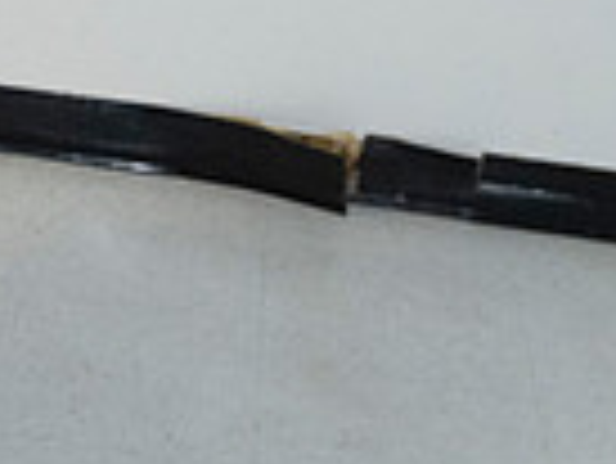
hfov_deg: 14.3
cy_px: -83
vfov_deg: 12.7
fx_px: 2030
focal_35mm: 114
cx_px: -625
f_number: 8
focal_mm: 28
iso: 6400
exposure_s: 1/200
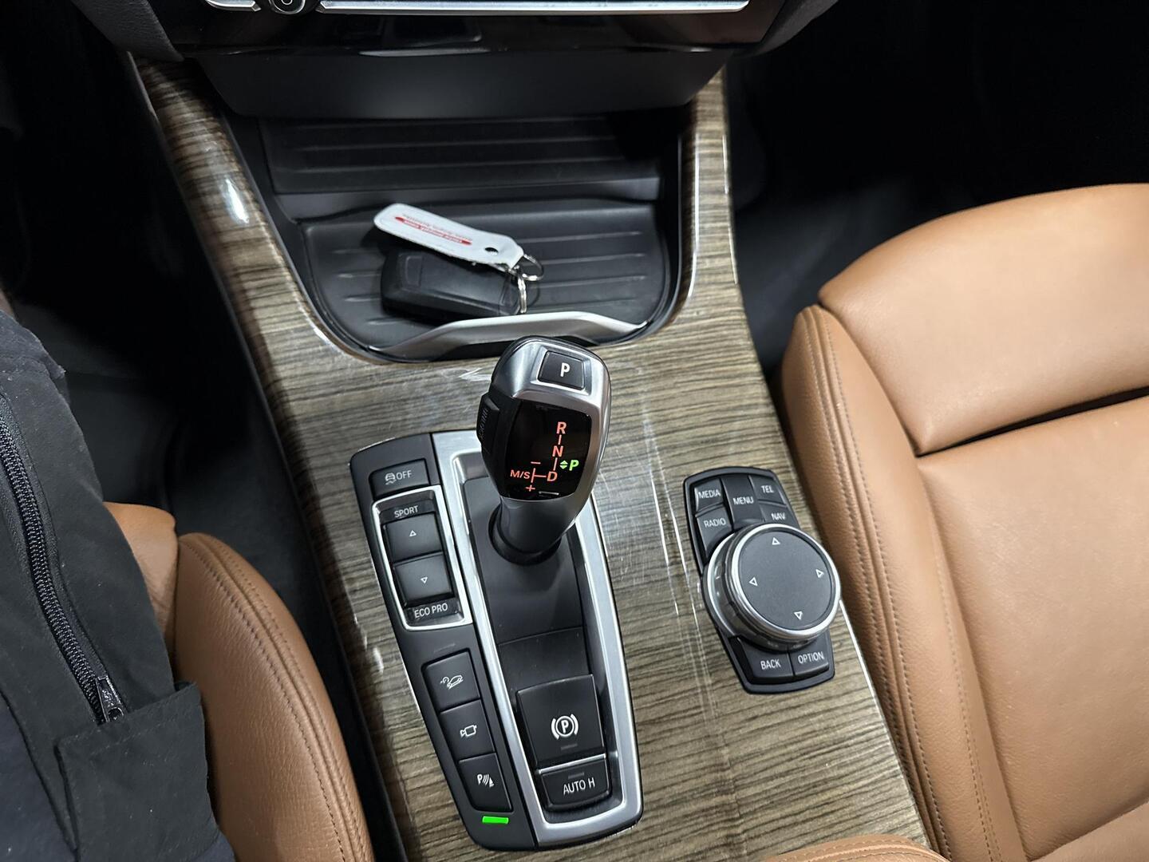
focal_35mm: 24
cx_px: 574
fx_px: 797
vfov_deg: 56.8
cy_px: 431
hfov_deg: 71.6
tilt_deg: -66.0
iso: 800
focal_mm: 6.76
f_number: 1.78
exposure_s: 1/50
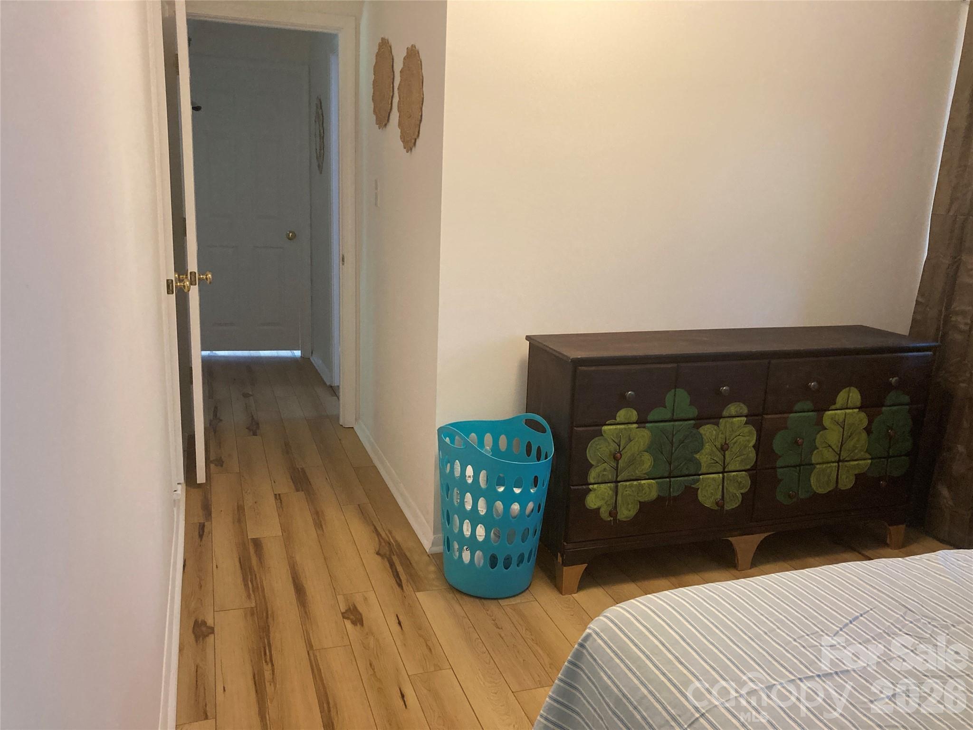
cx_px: 486
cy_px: 365
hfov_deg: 63.4
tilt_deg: -12.8
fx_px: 787
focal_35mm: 28
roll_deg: -1.8
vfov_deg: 49.7
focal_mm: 3.99
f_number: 1.8
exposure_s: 1/60
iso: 250
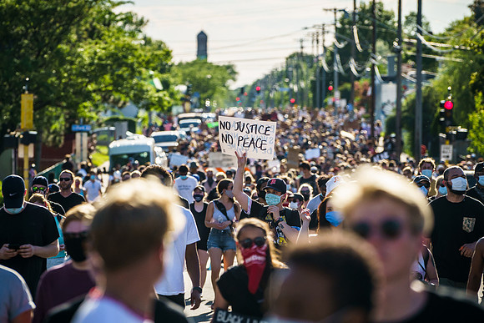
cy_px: 139
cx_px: 222
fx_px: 3066
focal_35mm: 228
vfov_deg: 6.0
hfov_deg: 9.0
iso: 1000
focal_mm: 198
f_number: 5
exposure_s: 1/4000
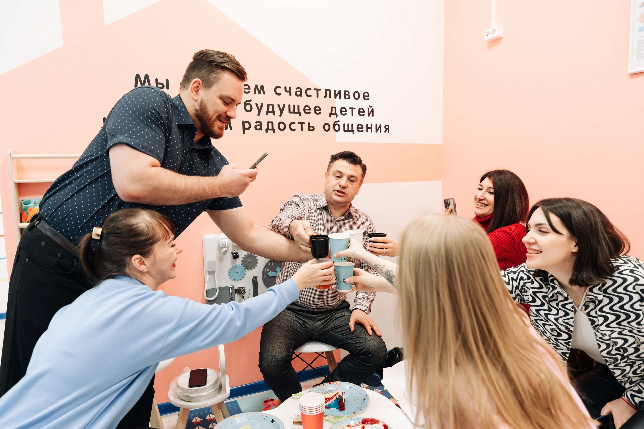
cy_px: 214
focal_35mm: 24
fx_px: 429
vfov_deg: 53.1
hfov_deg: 73.7
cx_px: 322
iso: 640
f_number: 3.5
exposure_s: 1/125
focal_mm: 24
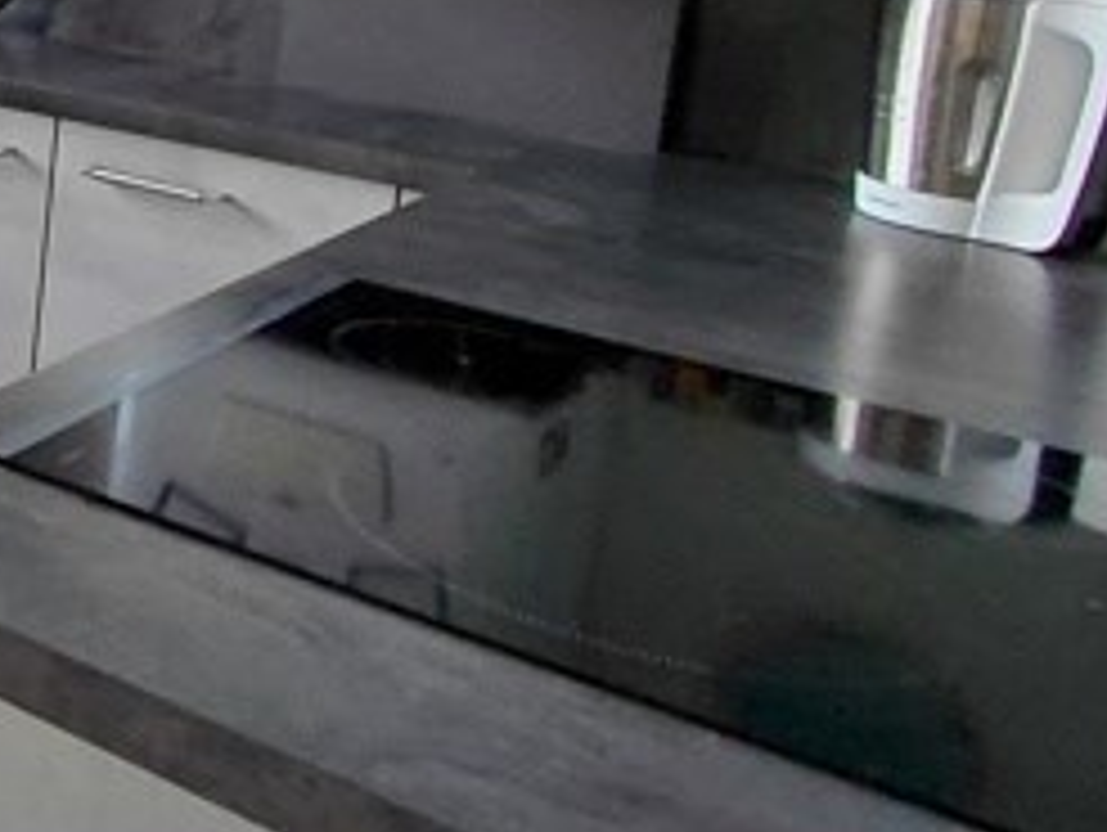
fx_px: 1665
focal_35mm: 52
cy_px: 27
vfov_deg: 26.8
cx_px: -648
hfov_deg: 25.2
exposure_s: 1/50
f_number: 2.2
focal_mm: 1.64
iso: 125
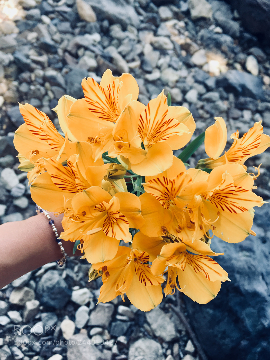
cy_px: 180
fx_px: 302
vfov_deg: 61.7
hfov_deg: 48.2
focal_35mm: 29
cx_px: 135
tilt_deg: -64.8
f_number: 2.2
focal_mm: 4.15
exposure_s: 1/100
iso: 32
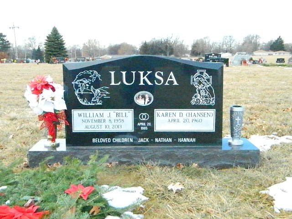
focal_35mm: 41
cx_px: 146
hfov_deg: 45.8
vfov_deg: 35.1
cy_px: 110
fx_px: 346
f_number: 9.8
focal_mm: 7.3
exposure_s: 1/1000
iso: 6400
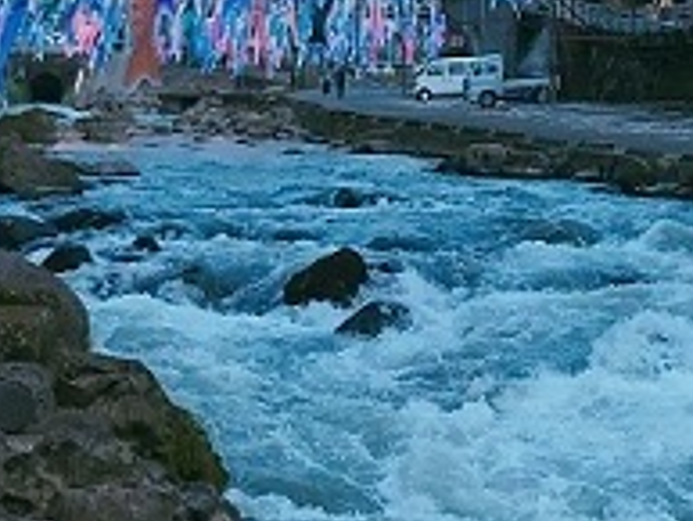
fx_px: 2324
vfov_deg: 11.7
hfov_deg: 17.0
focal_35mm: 116
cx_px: 377
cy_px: -438
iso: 20
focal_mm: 3.99
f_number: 1.8
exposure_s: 1/833
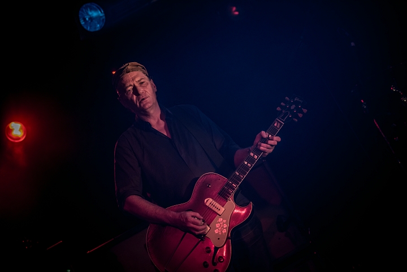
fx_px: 792
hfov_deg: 28.8
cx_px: 204
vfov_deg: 19.5
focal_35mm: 70
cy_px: 136
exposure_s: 1/100
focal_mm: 70
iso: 2000
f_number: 2.8
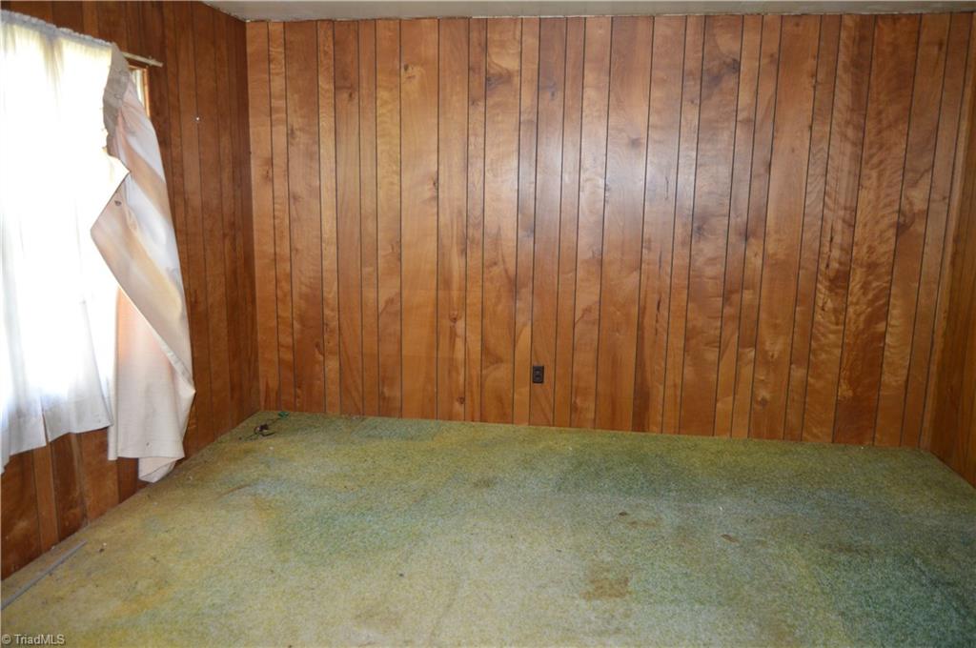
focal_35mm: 27
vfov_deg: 47.8
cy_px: 324
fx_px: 731
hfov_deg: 67.4
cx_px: 488
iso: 1250
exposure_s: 1/60
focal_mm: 18
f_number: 3.5
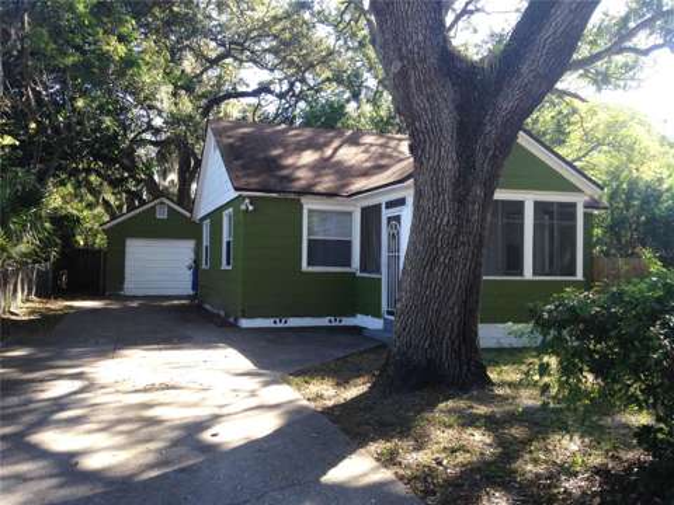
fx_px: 643
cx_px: 337
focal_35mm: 33
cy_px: 252
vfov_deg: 42.9
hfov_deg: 55.4
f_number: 2.4
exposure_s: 1/189
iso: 50
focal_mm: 4.12
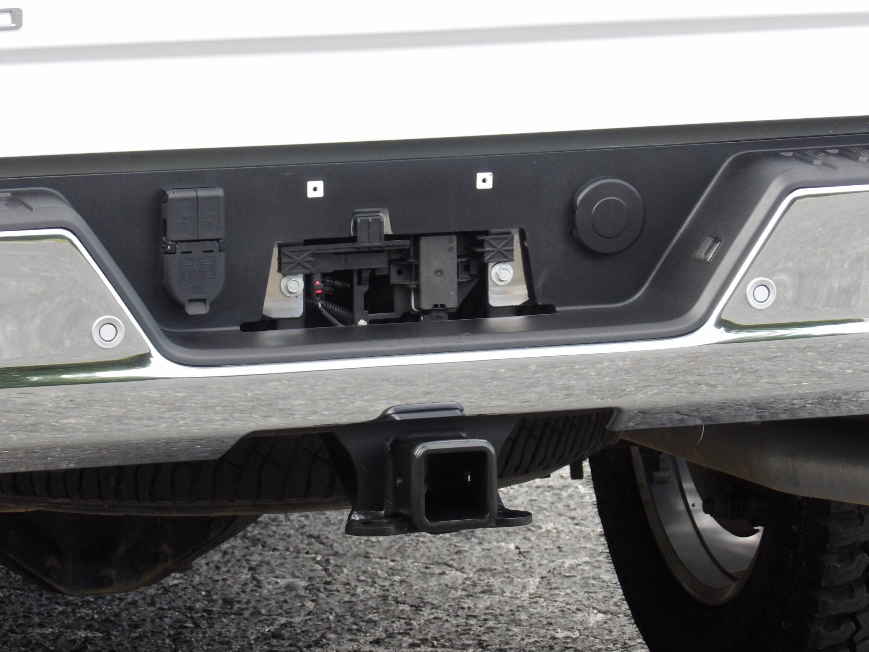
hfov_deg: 8.7
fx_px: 5698
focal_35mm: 227
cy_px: 333
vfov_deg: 6.5
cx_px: 432
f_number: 4.5
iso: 200
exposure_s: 1/86
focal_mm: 39.8
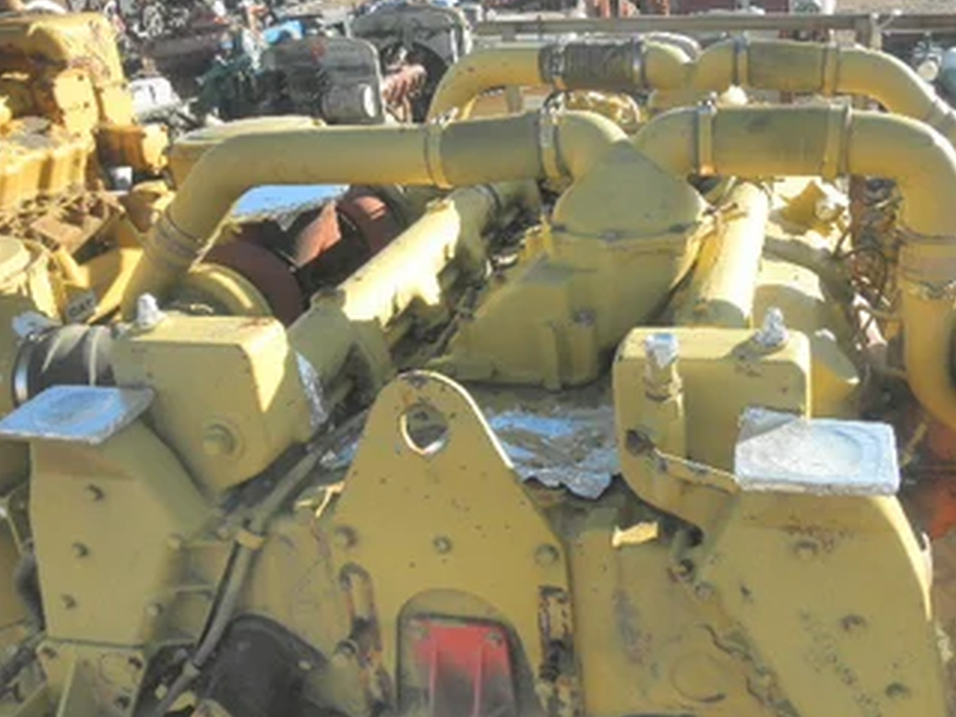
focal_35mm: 35
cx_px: 574
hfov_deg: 52.3
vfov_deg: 40.6
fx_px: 967
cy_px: 311
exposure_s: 1/500
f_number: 3
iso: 64
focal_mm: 5
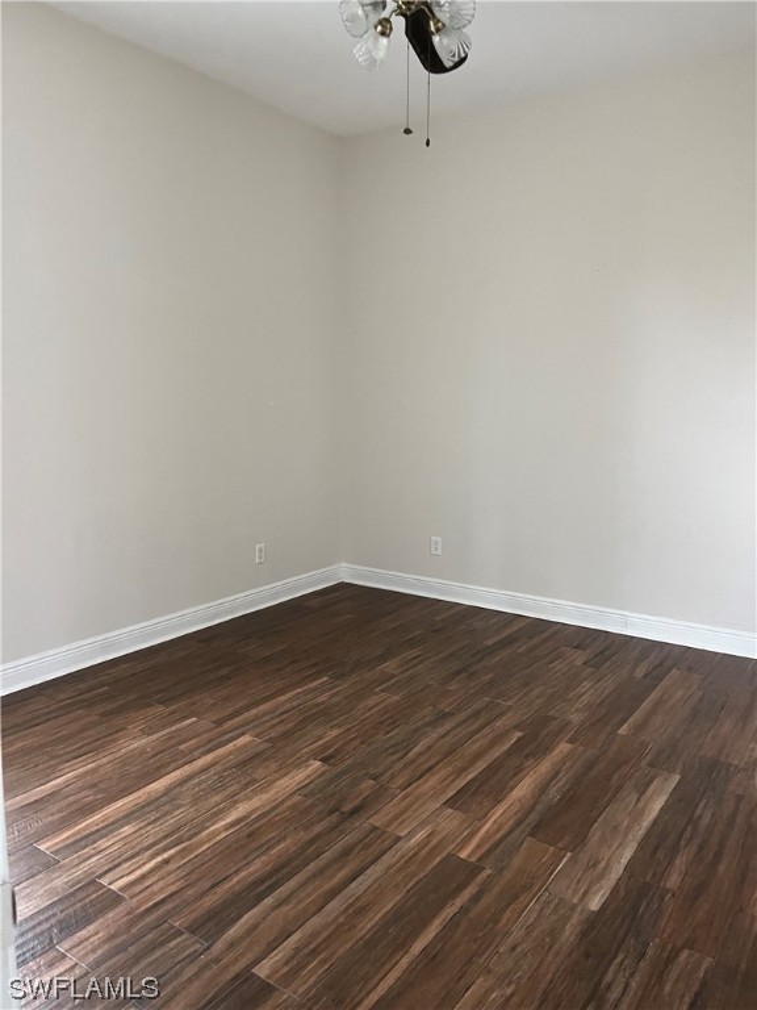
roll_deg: -0.1
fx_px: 758
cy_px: 505
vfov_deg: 67.3
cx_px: 378
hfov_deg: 53.1
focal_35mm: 26
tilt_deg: -8.4
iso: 400
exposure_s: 1/40
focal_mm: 5.1
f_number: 1.6
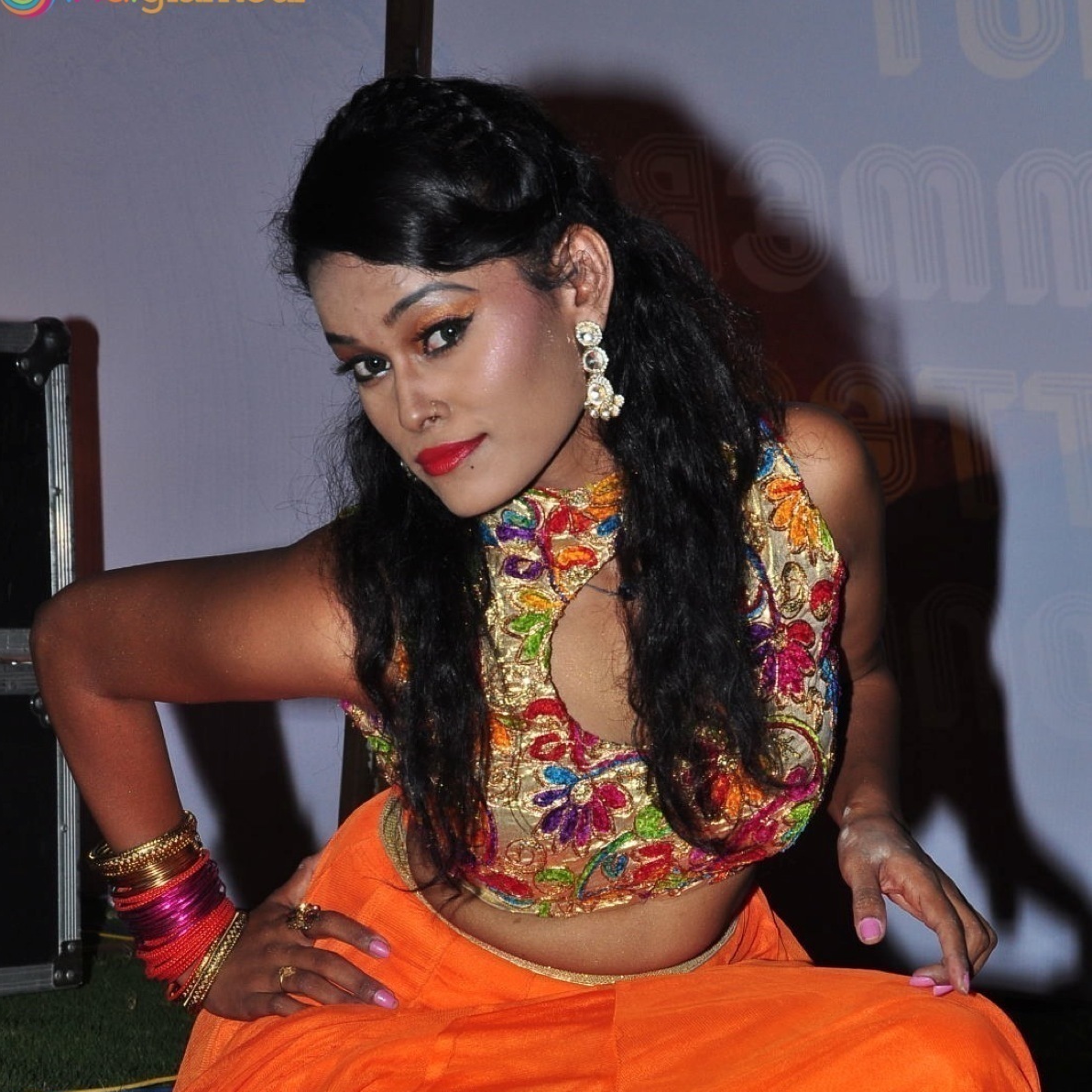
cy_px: 784
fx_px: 3997
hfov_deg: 15.6
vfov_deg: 15.5
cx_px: 544
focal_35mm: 112
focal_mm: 58
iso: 400
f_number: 11
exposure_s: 1/125
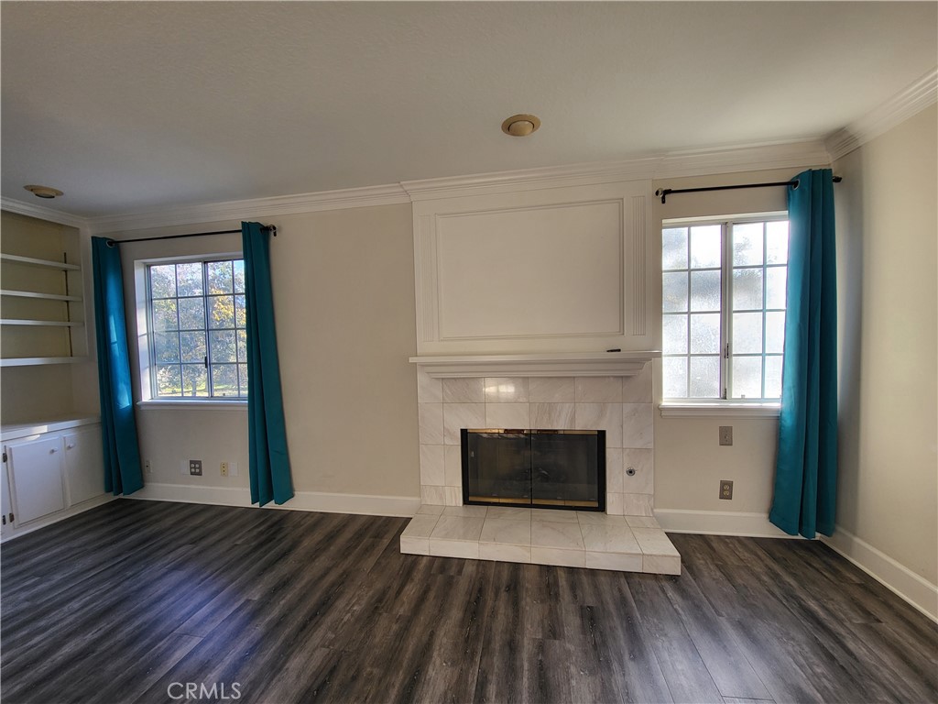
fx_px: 352
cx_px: 469
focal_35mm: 13
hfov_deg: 106.2
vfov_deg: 89.9
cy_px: 352
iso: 64
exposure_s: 1/60
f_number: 2.2
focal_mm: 1.74
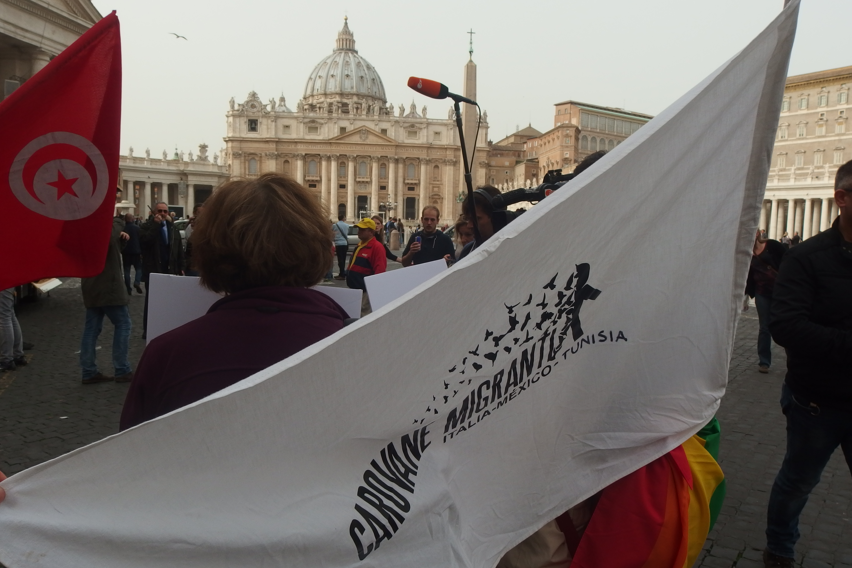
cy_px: 300
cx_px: 434
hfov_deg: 60.3
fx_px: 734
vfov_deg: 42.3
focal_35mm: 31
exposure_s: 1/500
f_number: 4.5
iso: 100
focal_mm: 5.2
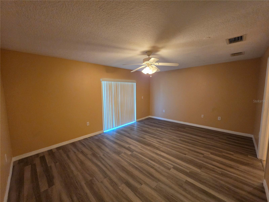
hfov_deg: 106.2
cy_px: 101
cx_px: 134
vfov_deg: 89.9
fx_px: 101
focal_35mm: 13
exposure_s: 1/60
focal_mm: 2.2
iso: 500
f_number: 1.9
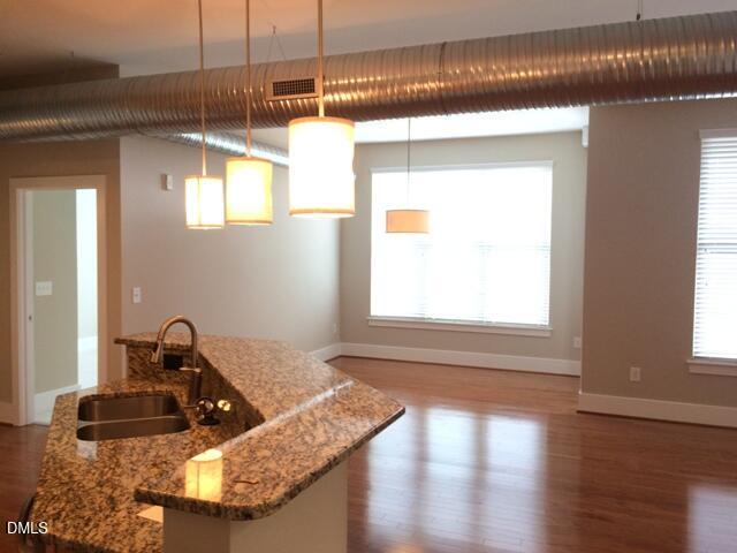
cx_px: 368
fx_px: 617
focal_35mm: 29
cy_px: 276
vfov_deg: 48.2
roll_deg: -2.3
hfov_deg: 61.7
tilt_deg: -6.7
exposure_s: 1/30
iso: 80
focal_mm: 4.15
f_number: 2.2
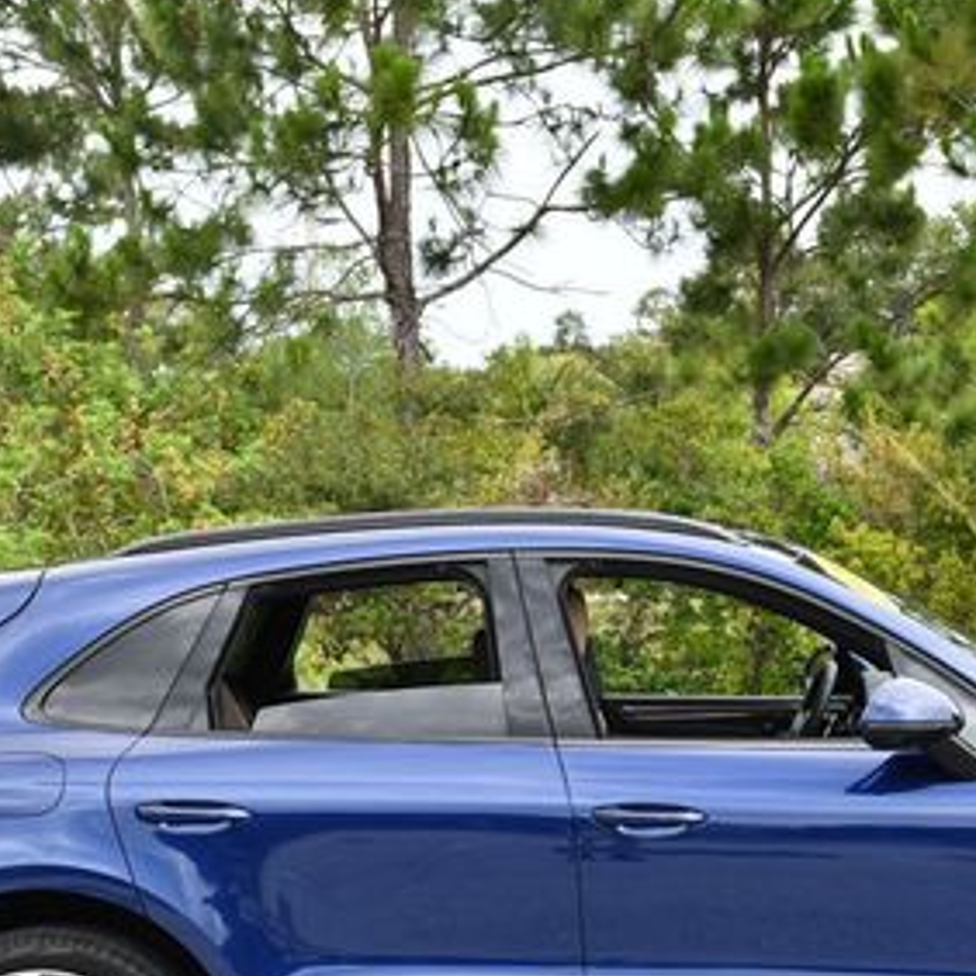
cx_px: 651
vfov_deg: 20.3
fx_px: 2711
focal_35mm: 85
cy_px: 689
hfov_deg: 20.3
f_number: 5.6
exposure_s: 1/250
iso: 200
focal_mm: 22
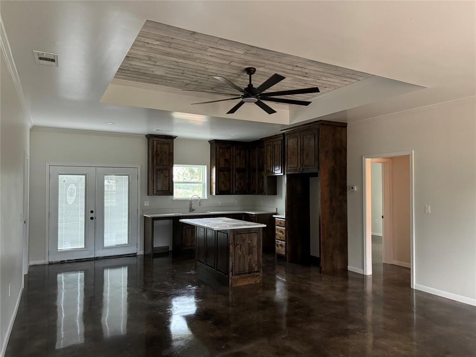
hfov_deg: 71.6
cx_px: 238
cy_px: 178
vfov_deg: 56.8
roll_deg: +0.1
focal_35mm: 24
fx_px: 330
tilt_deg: +0.7
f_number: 1.78
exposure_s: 1/48
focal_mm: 6.76
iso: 800
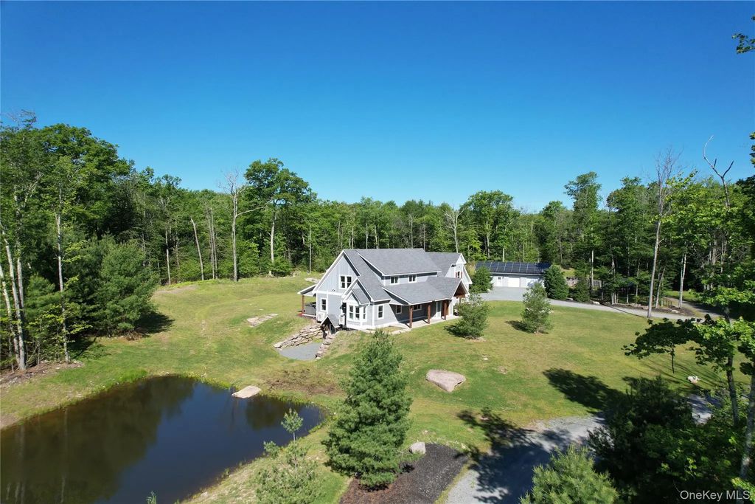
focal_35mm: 22
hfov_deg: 78.6
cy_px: 252
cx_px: 378
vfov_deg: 57.2
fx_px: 461
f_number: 2.8
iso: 100
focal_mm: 8.38
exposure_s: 1/1500
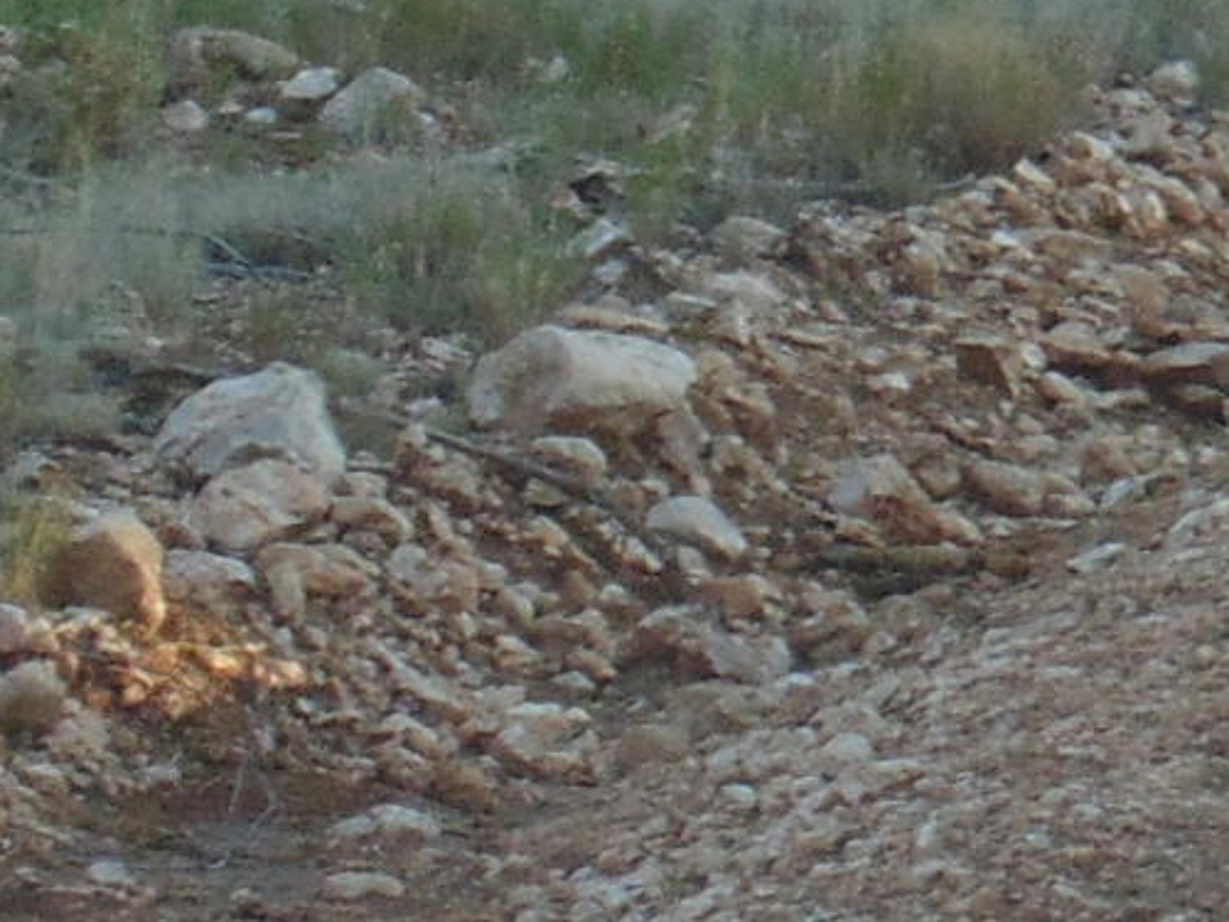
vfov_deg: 3.8
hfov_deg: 4.9
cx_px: 3444
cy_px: -615
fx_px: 13846
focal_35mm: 390
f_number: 4.1
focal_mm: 11.7
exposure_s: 1/100
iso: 80
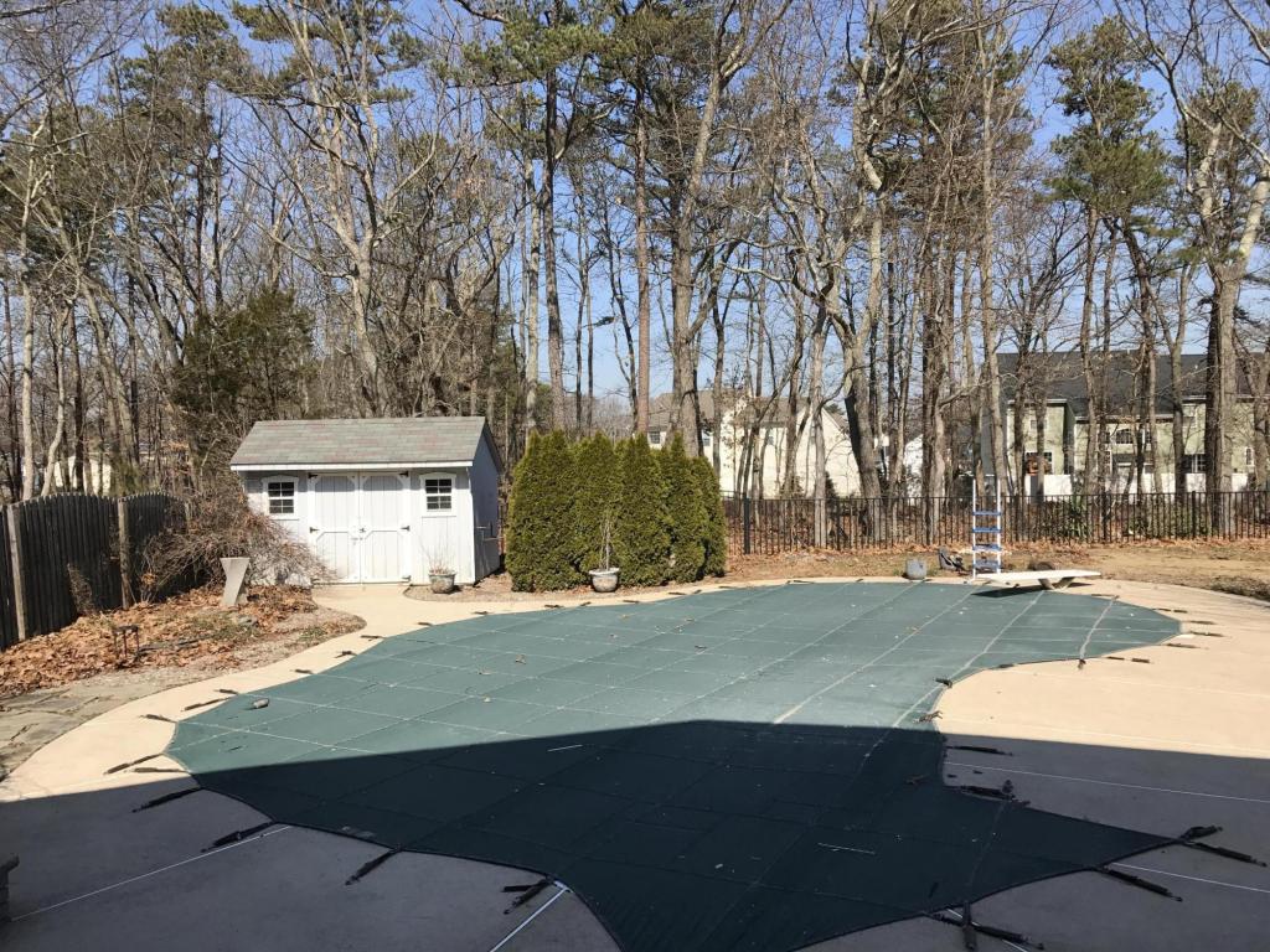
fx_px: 1027
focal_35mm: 28
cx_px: 635
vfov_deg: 49.7
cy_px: 476
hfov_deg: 63.4
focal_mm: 3.99
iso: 20
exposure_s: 1/2336
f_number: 1.8
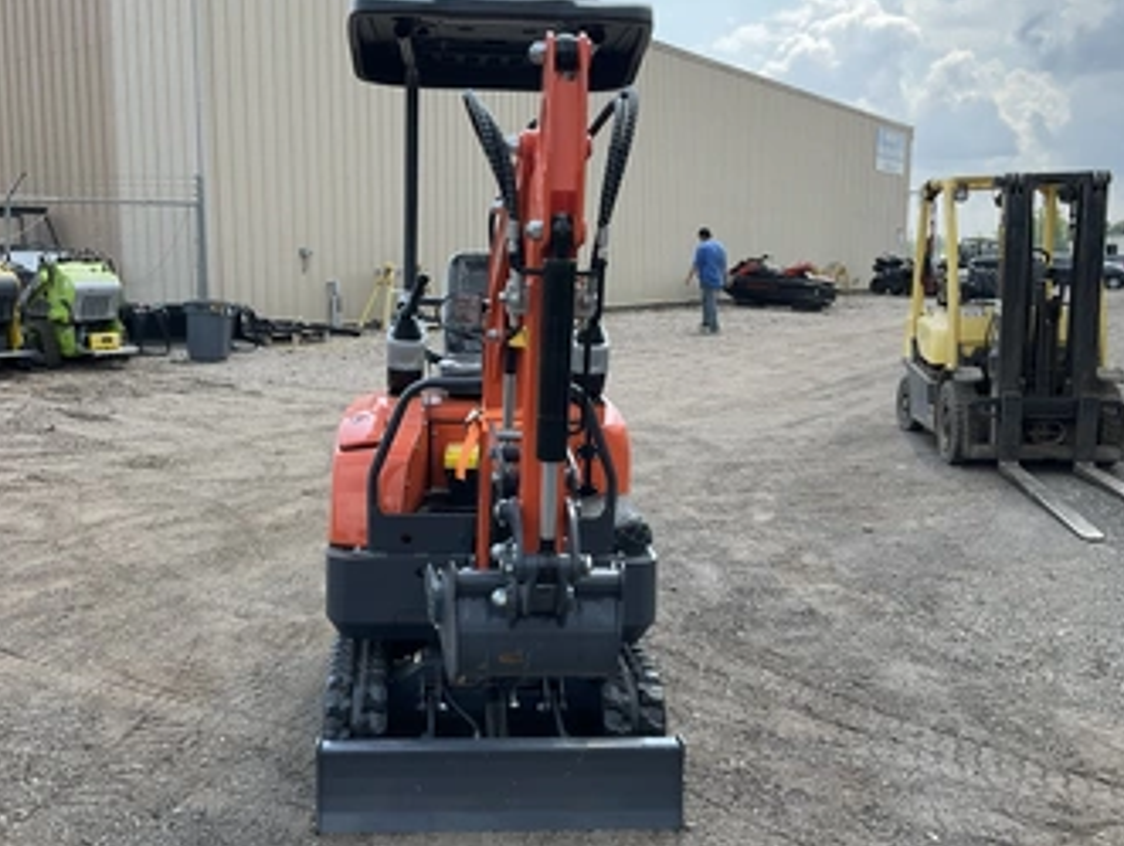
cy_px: 418
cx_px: 482
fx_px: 1138
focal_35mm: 35
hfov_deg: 52.4
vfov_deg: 40.8
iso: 25
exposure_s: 1/739
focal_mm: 3
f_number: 1.8
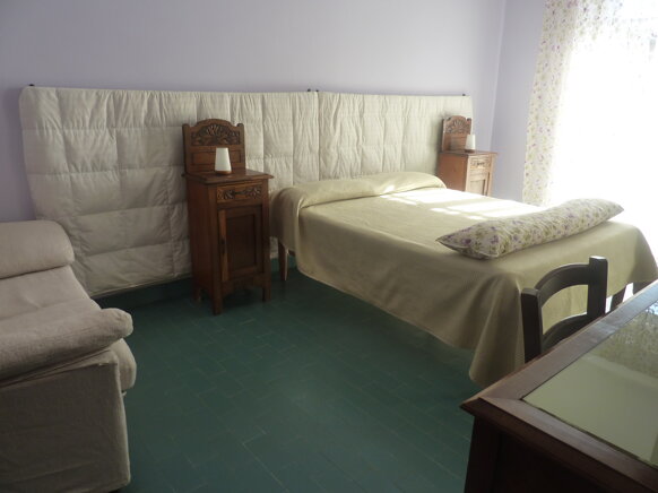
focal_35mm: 25
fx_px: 475
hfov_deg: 69.4
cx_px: 329
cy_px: 246
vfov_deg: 54.8
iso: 125
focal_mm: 4.1
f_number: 3.3
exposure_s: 1/40
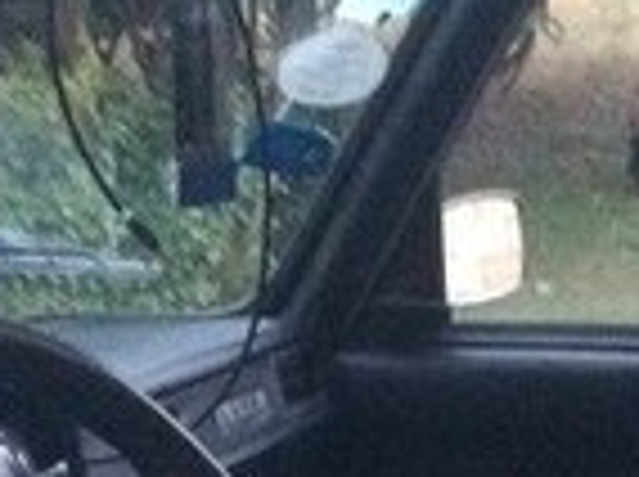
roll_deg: -0.8
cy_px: 1096
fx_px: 2488
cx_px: 486
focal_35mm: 135
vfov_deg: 9.8
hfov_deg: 14.6
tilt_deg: -23.5
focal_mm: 4.15
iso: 250
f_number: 2.2
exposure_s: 1/17
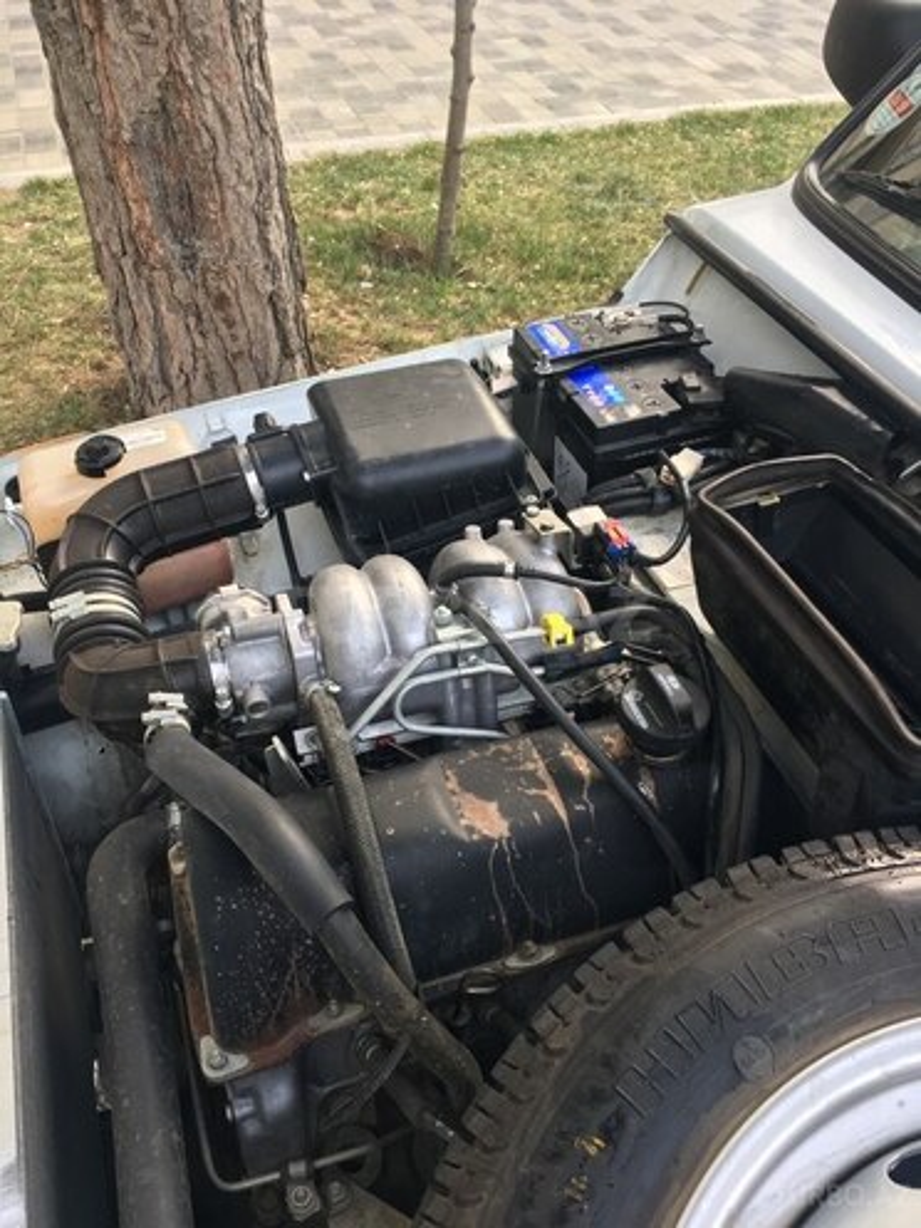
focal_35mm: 29
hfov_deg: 48.2
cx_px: 460
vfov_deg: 61.7
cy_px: 614
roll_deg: -1.7
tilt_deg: -42.8
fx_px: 1029
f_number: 2.2
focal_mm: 4.15
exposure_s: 1/100
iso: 40
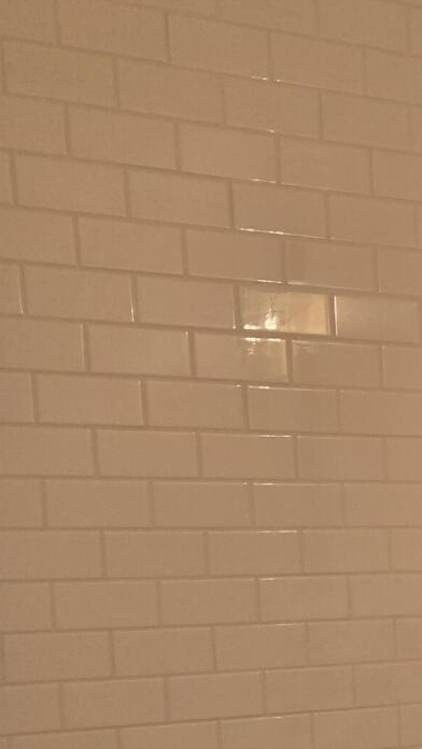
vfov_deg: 27.8
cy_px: 725
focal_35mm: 72
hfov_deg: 14.5
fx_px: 1431
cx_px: 782
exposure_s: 1/120
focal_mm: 5.4
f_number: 1.8
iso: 125
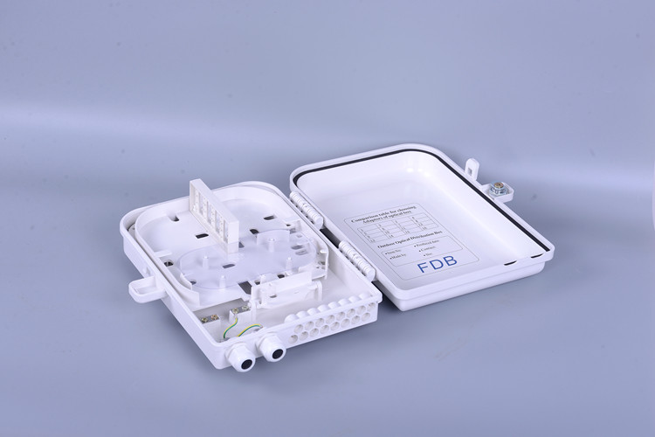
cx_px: 328
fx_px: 1637
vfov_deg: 15.2
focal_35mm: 90
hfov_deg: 22.6
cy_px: 218
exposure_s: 1/125
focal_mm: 90
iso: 100
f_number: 13
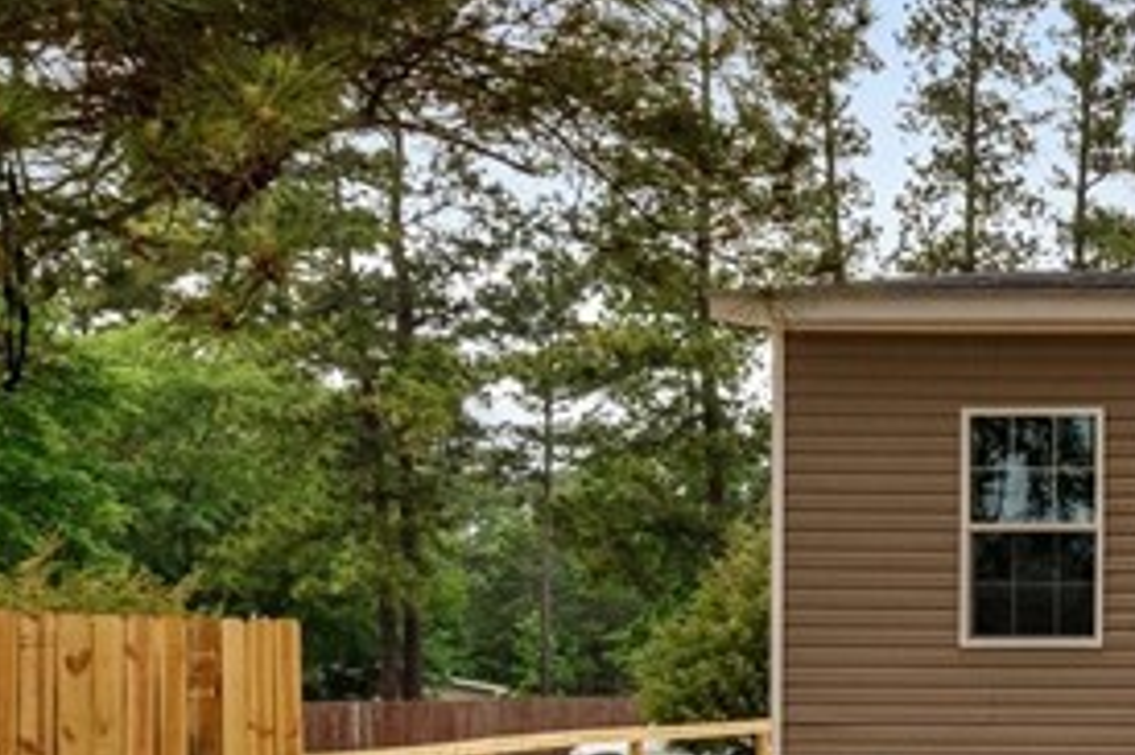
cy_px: 609
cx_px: 2119
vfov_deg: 18.0
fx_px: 2363
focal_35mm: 75
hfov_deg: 19.3
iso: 400
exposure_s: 1/640
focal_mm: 19
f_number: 8
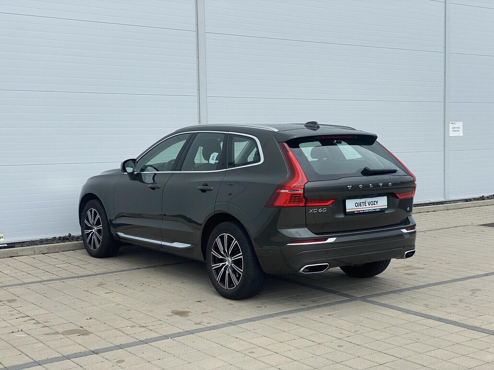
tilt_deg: -6.9
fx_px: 742
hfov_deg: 36.8
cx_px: 247
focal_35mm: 52
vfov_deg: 28.0
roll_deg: +0.1
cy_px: 185
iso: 20
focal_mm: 6
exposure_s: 1/578
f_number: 2
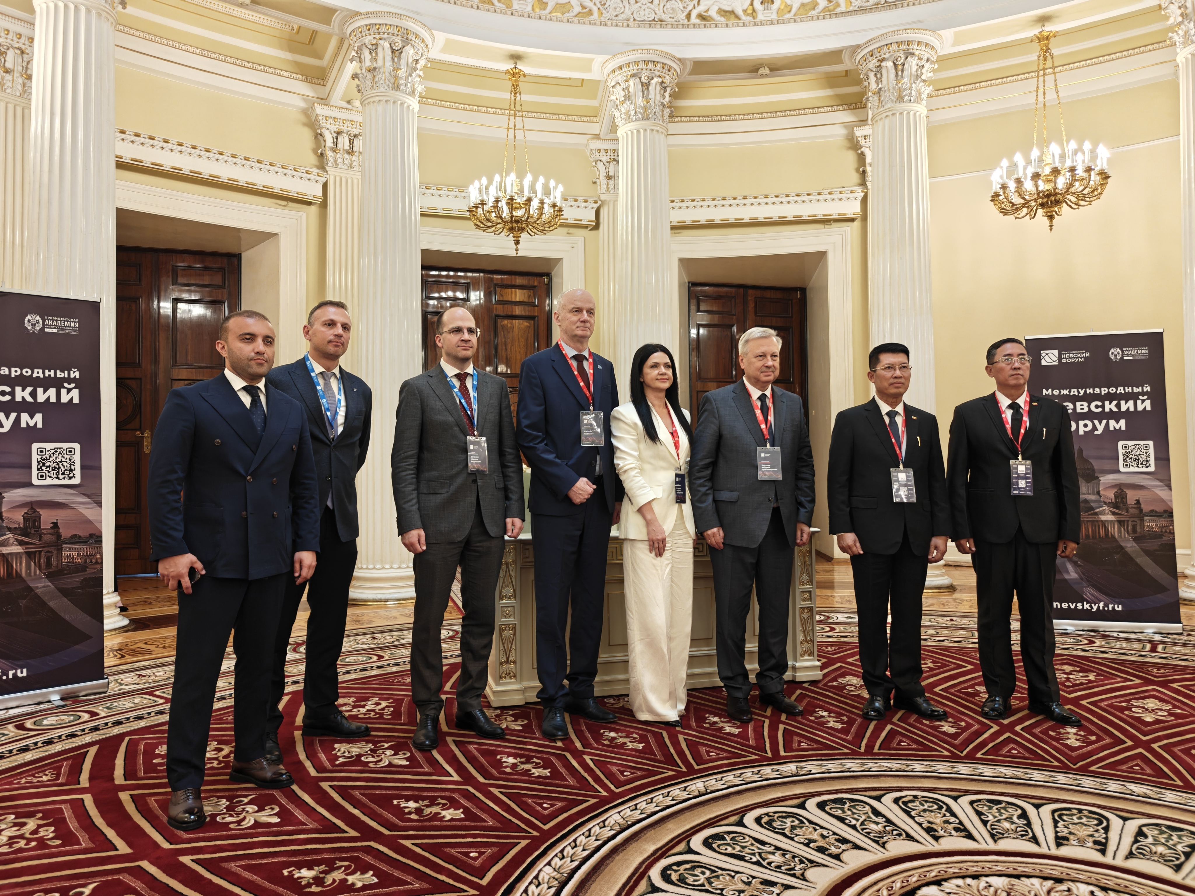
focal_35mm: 23
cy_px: 448
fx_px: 794
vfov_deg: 58.9
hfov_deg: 73.9
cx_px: 598
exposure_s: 1/145
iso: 800
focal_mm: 6.06
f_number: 1.6
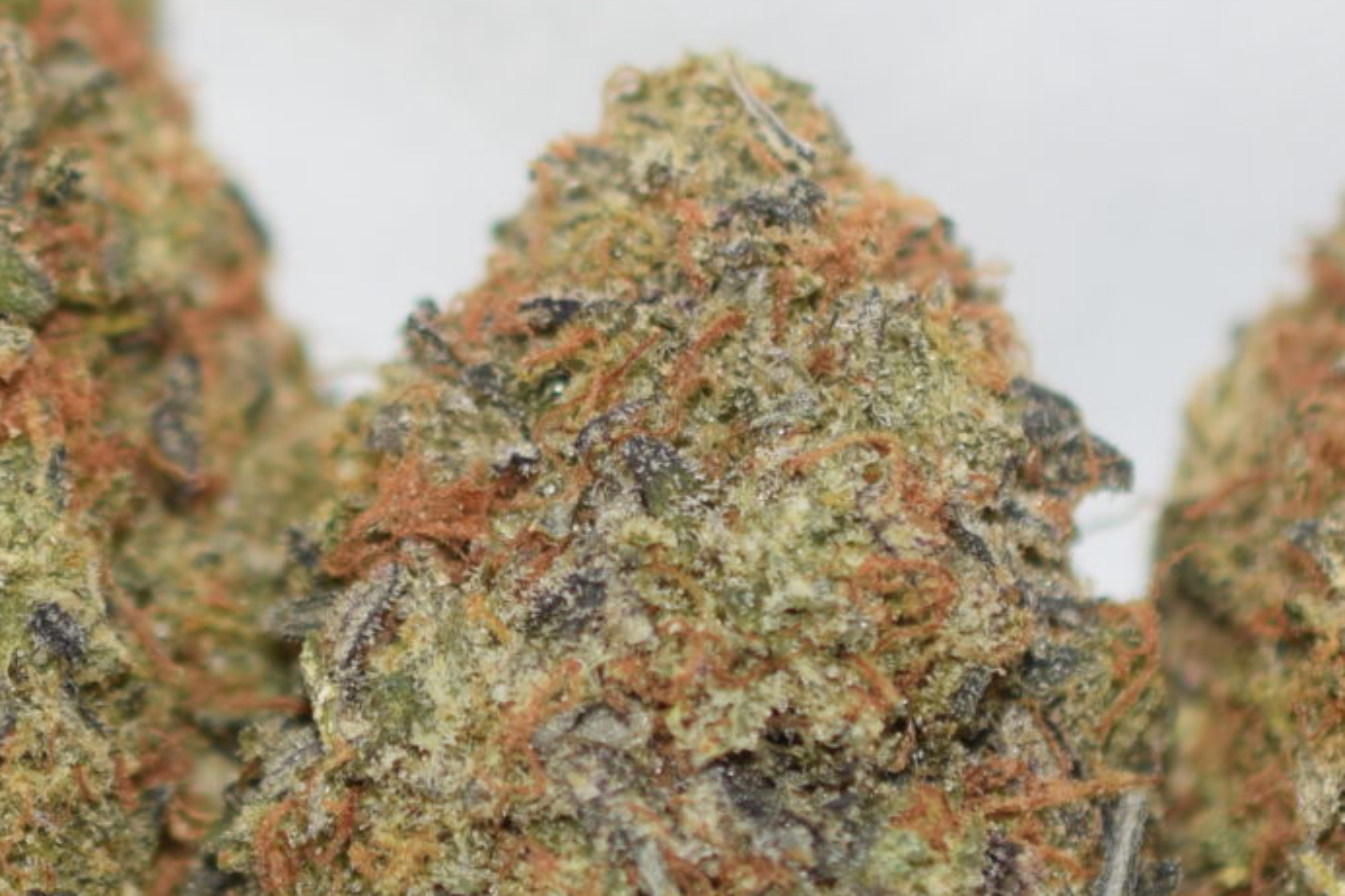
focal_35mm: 222
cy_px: 650
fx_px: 8292
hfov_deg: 9.3
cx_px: 546
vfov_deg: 6.2
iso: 100
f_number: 3
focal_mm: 40
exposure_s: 1/60
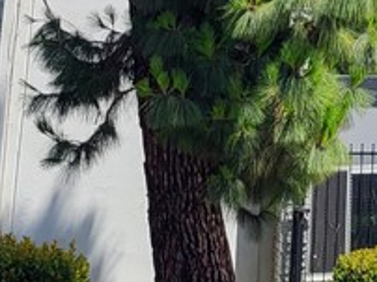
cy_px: -168
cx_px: 644
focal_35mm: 132
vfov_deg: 10.7
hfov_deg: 13.6
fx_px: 1436
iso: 40
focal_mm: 5.4
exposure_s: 1/1461
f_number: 1.8
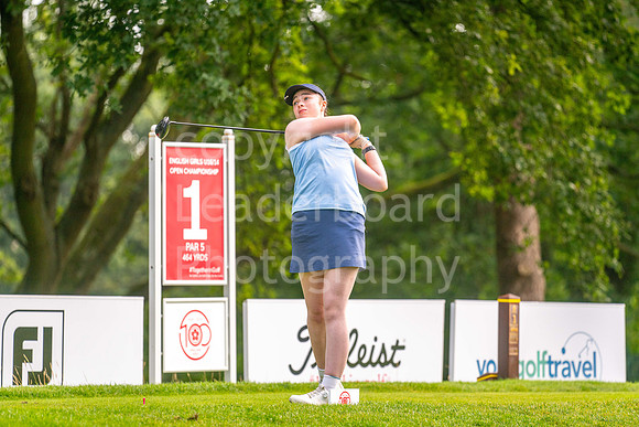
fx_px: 5326
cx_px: 320
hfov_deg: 6.9
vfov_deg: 4.6
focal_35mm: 300
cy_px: 214
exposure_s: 1/800
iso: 400
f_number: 4.5
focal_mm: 300
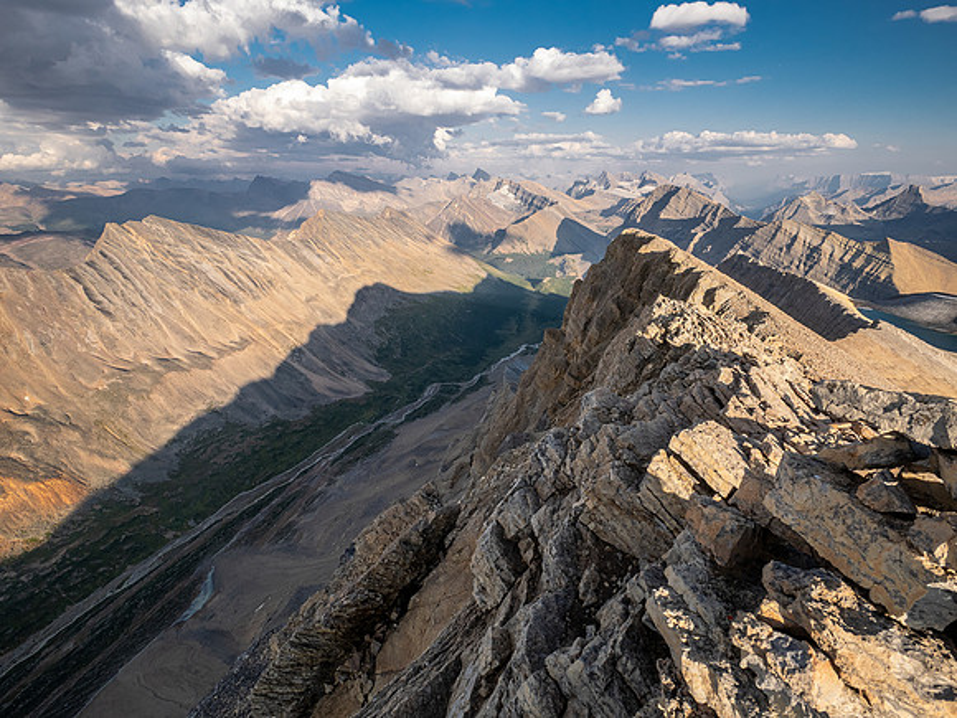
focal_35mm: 18
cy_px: 359
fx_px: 498
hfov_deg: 87.8
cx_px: 478
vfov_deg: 71.6
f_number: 8
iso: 250
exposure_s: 1/60
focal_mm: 9
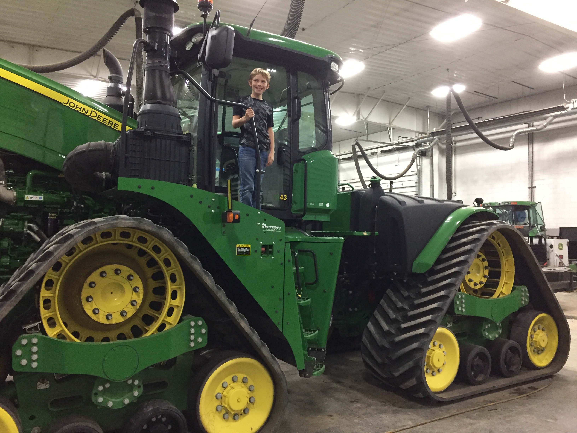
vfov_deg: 48.2
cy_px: 216
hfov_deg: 61.7
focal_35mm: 29
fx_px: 483
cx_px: 288
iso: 250
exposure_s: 1/30
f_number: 2.2
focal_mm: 4.15
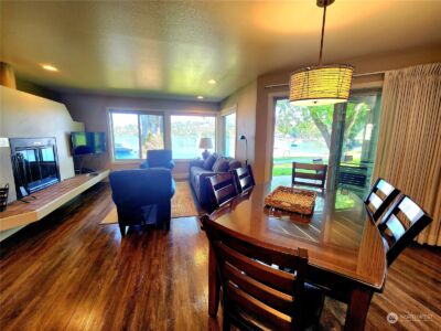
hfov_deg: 106.2
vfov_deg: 89.9
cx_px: 220
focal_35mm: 13
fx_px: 166
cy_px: 166
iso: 125
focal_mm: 2.2
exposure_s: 1/60.2
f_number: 2.2
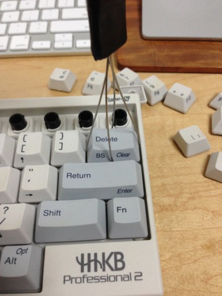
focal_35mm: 33
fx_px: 282
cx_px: 111
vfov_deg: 55.4
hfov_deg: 42.9
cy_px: 148
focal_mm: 4.12
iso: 250
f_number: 2.4
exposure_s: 1/20
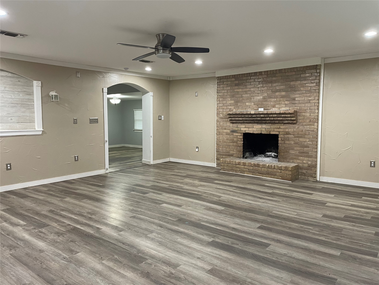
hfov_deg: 67.3
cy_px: 142
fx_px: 285
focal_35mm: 26
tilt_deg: -4.6
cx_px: 190
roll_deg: +0.6
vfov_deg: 53.1
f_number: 1.6
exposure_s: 1/60
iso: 250
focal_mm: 4.2
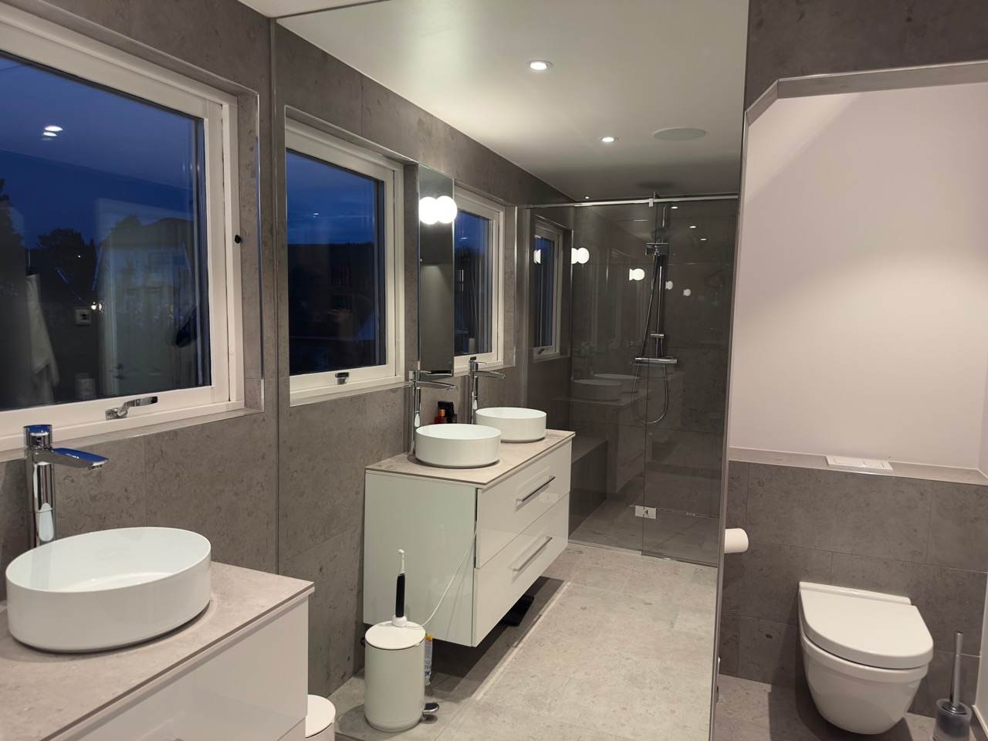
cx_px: 494
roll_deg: -1.7
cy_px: 370
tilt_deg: -4.4
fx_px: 685
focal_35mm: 24
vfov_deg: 56.8
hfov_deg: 71.6
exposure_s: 1/50
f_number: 1.78
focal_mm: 6.86
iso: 250
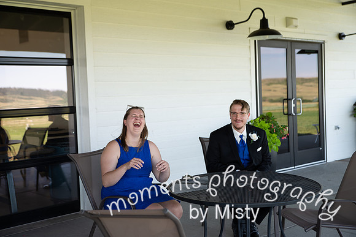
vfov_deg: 28.1
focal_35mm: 48
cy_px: 118
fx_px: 475
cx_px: 178
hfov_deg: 41.1
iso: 160
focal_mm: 48
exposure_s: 1/125
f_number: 3.2
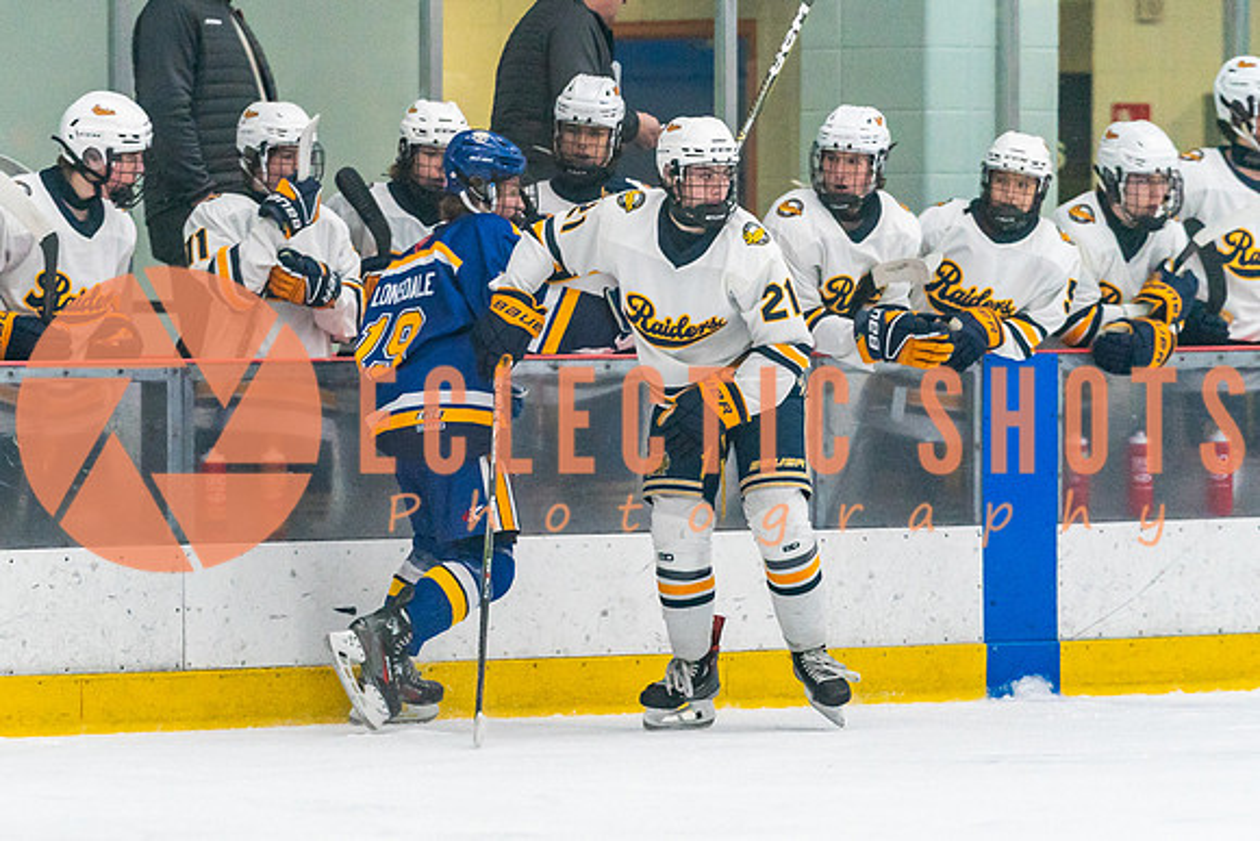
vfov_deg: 3.9
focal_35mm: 357
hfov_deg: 5.8
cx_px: 512
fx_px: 12483
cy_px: 444
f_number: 2.8
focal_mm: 200
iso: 3200
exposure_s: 1/1250
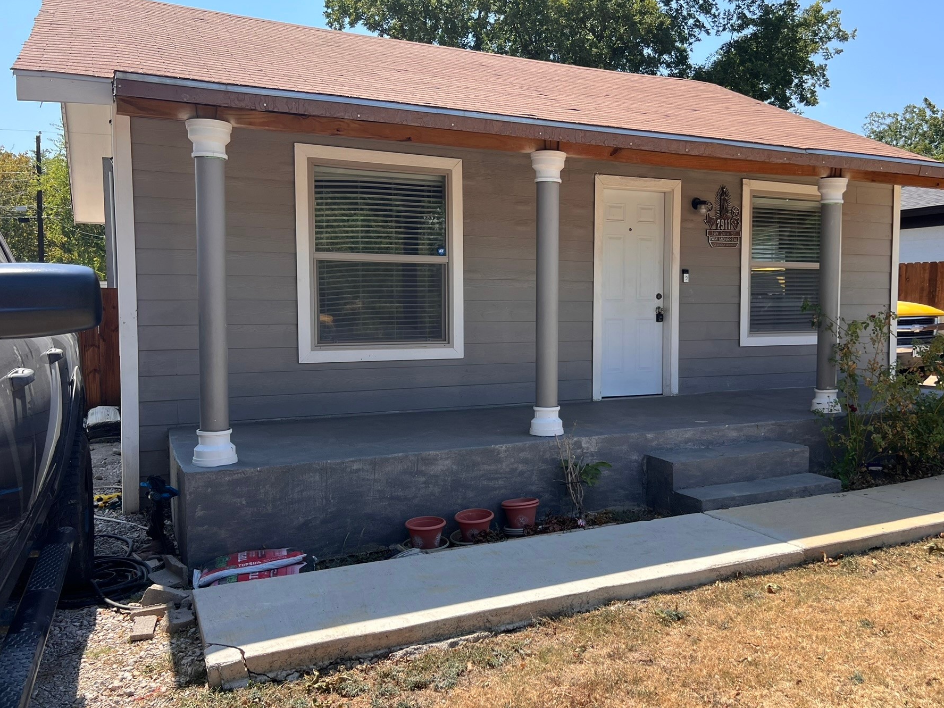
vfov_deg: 46.8
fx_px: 818
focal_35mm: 30
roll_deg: -0.2
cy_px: 363
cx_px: 527
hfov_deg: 59.8
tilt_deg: -5.3
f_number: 1.5
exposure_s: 1/1972
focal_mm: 5.7
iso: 50
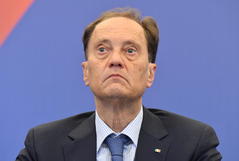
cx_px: 120
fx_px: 1896
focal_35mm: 285
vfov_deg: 4.8
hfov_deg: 7.2
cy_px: 80
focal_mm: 190
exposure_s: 1/250
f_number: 4.5
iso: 3200
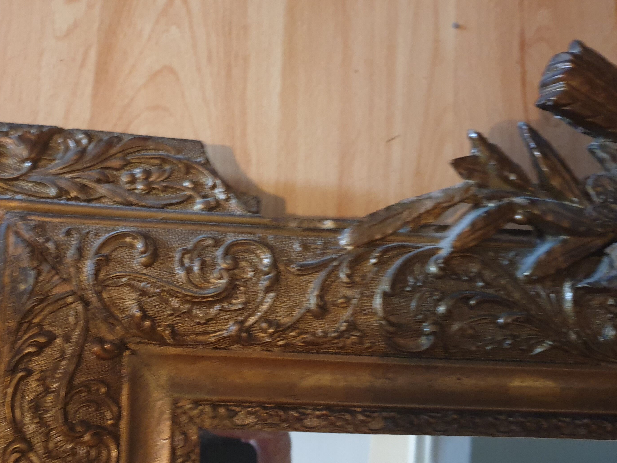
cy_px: 298
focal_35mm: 38
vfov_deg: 37.4
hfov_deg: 47.8
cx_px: 187
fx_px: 677
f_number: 1.5
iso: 320
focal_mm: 4.3
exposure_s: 1/11
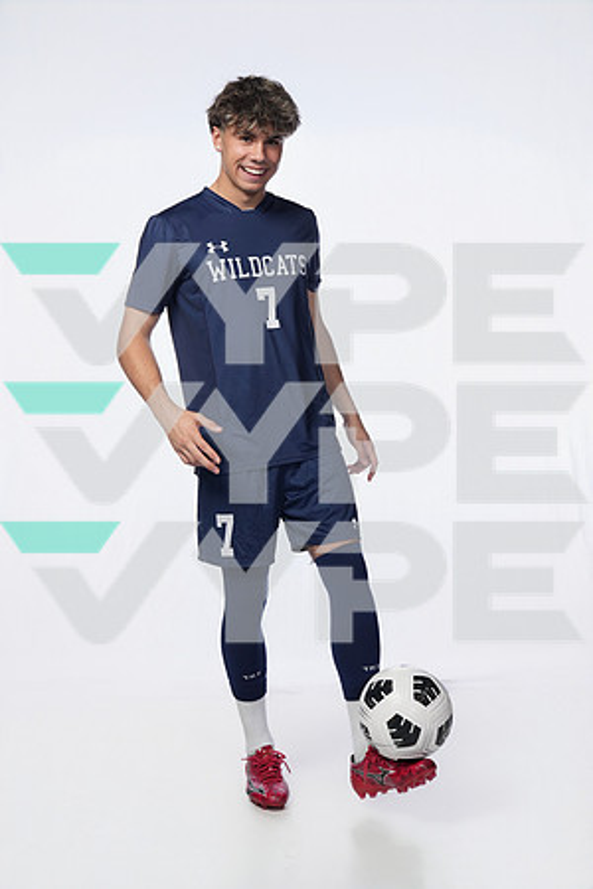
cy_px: 444
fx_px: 1136
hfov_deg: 29.2
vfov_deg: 42.7
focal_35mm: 46
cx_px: 296
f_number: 8
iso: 800
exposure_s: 1/250
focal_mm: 46
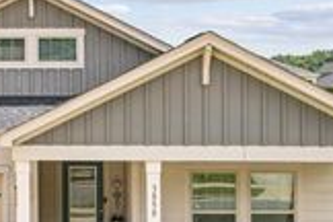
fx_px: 629
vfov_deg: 19.3
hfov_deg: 28.9
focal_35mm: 68
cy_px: 237
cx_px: 58
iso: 110
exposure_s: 1/250
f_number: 2.8
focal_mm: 8.4
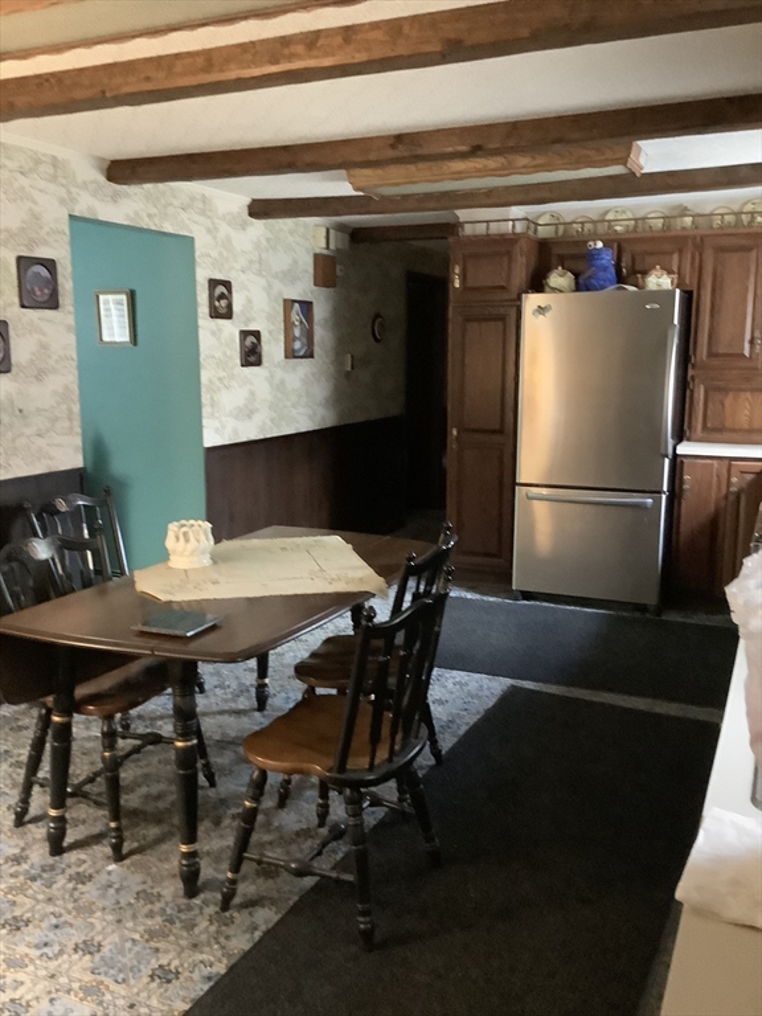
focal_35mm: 31
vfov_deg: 58.4
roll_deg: -0.7
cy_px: 508
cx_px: 381
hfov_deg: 45.4
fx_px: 910
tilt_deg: -10.7
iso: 800
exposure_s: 1/17
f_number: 2.4
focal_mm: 3.3
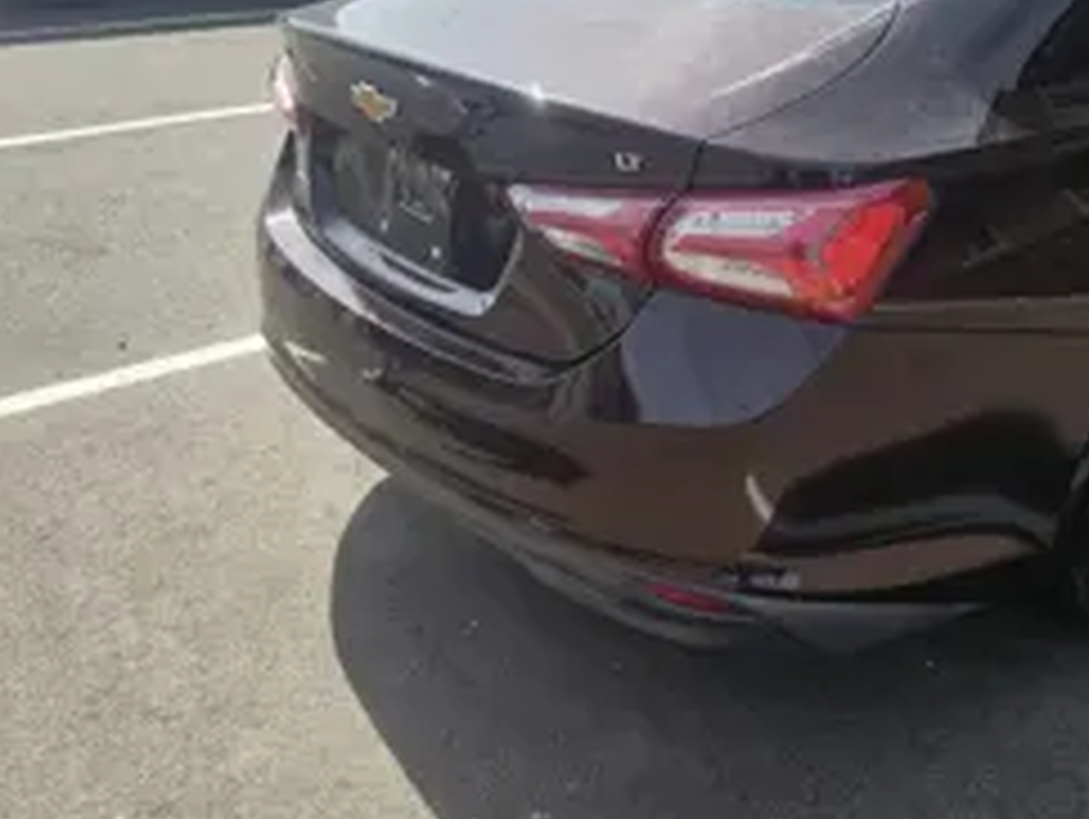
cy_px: 288
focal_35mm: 38
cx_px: 855
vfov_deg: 37.5
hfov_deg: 46.6
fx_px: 1197
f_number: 1.7
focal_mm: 6.3
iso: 10
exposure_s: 1/274
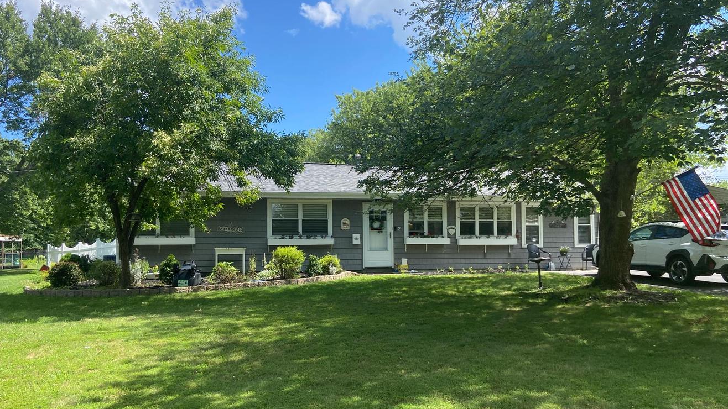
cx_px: 353
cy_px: 233
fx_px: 598
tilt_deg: -2.8
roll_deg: -1.9
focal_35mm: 31
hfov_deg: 62.6
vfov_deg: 37.7
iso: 32
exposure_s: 1/1170
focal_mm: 4.25
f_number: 1.8
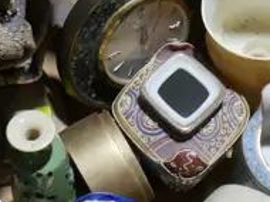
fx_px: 1176
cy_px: 255
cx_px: 304
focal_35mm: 151
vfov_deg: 9.6
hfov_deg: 12.8
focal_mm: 14
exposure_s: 1/80
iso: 200
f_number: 3.5
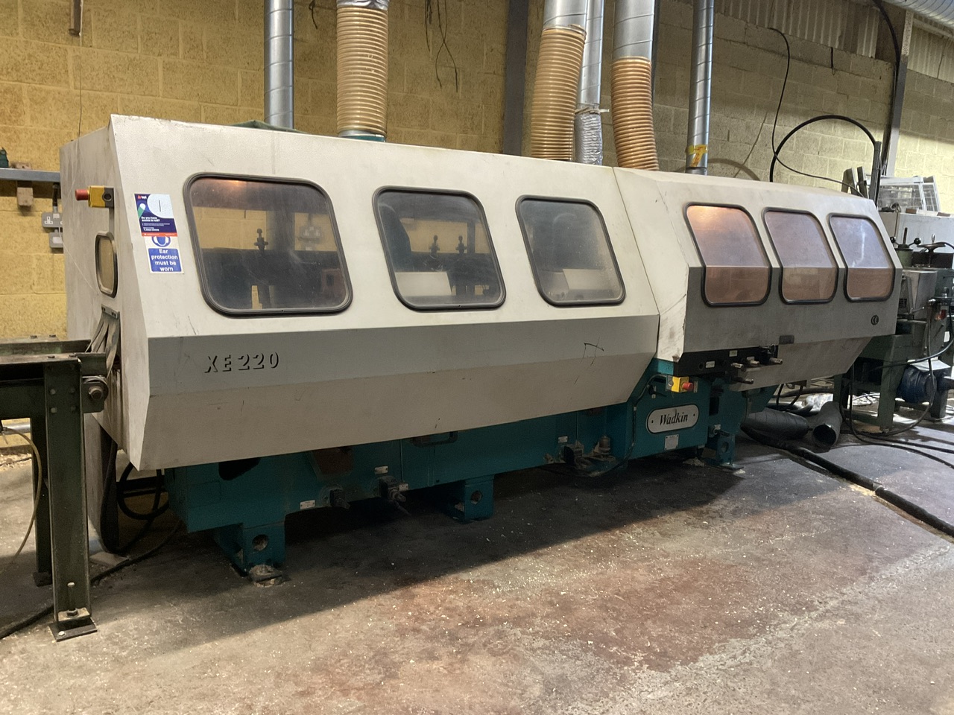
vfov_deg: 48.2
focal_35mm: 29
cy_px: 358
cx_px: 477
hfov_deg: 61.7
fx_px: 799
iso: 200
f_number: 1.8
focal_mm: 3
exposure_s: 1/50
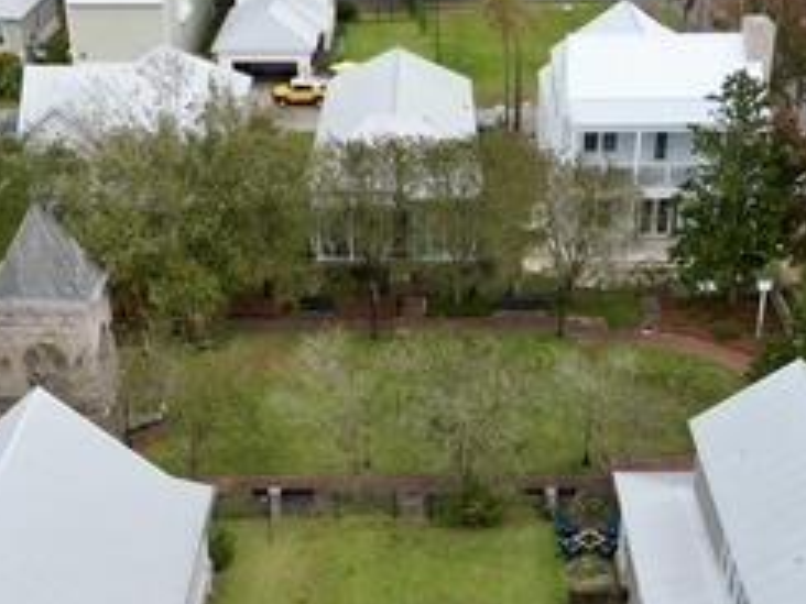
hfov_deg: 30.7
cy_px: 581
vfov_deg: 22.5
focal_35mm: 63
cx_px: 396
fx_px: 1467
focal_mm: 6.72
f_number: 1.7
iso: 130
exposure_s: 1/2000
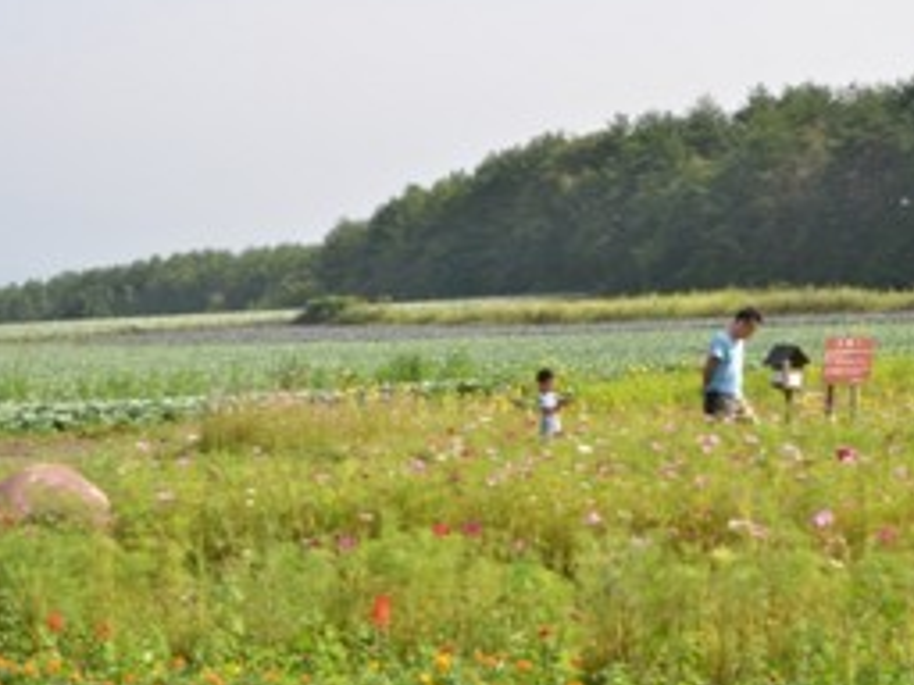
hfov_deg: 21.8
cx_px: 396
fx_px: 2376
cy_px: 384
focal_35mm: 90
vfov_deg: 16.4
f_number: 8
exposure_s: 1/350
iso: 200
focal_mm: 40
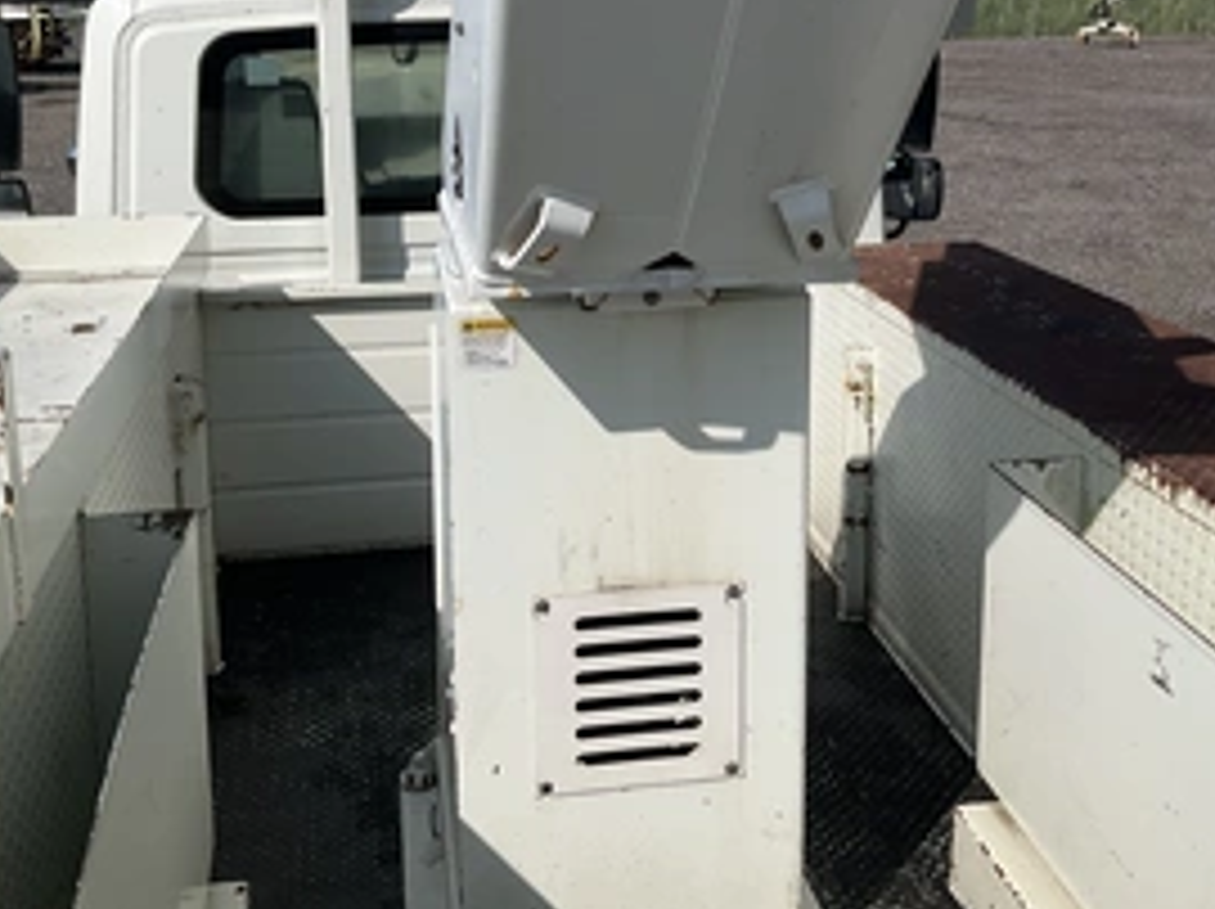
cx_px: 652
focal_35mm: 43
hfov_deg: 43.9
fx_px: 1508
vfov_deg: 33.1
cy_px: 266
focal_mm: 3
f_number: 1.8
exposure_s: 1/4065
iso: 25
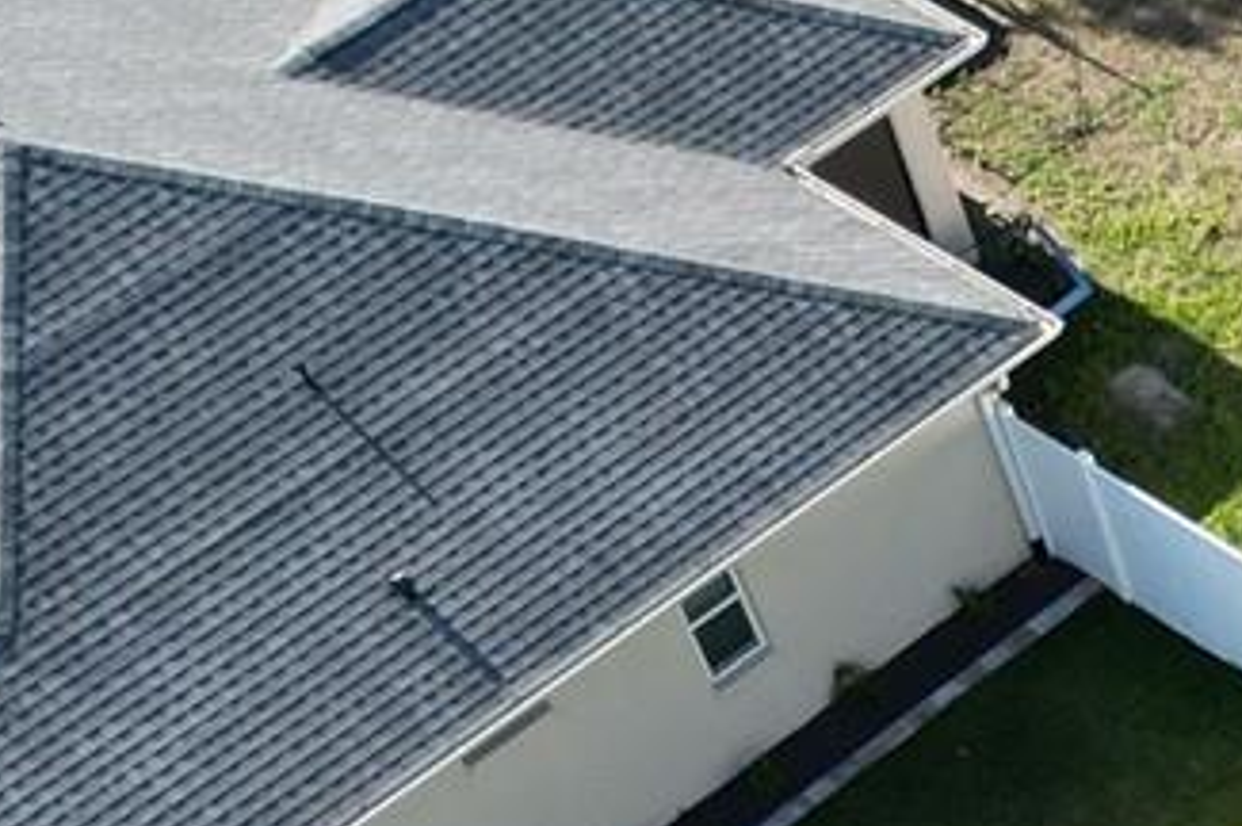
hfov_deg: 14.1
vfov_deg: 10.3
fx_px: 4239
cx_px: 2450
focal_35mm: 123
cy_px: 1587
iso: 150
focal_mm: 6.72
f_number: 1.7
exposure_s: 1/1600
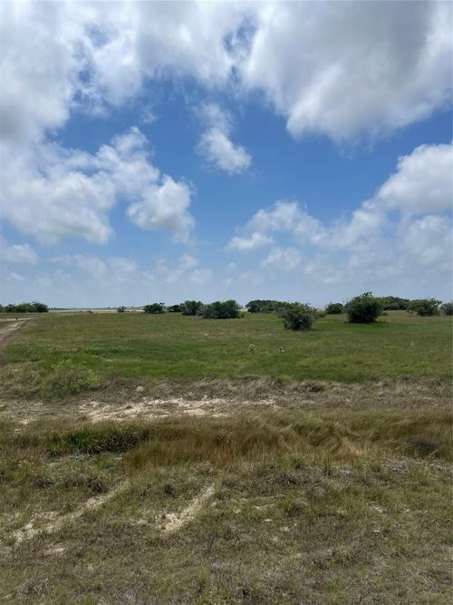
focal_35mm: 26
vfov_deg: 67.3
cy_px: 302
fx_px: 454
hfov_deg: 53.0
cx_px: 226
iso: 32
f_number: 1.6
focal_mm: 5.1
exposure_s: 1/7937
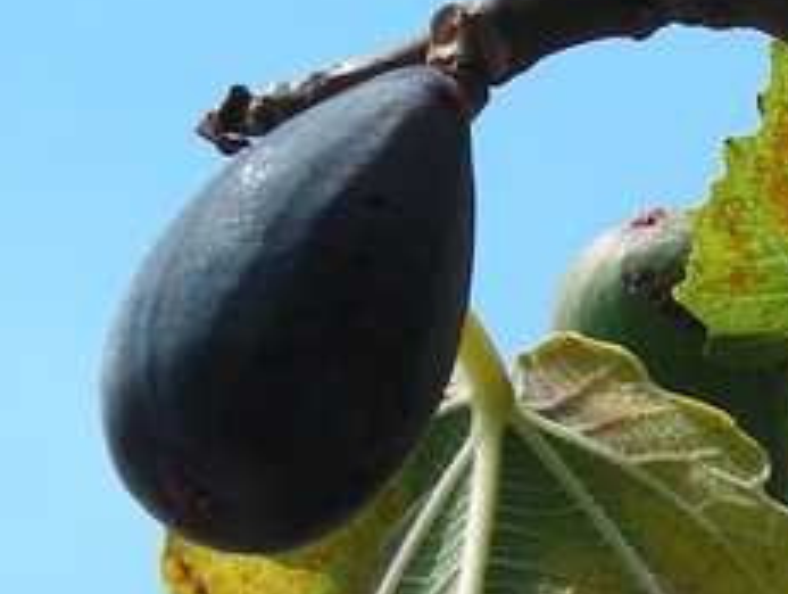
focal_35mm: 401
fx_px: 9143
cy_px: 642
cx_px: 894
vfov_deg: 3.7
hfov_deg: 4.9
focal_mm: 19.2
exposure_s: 1/270
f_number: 5.3
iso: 50
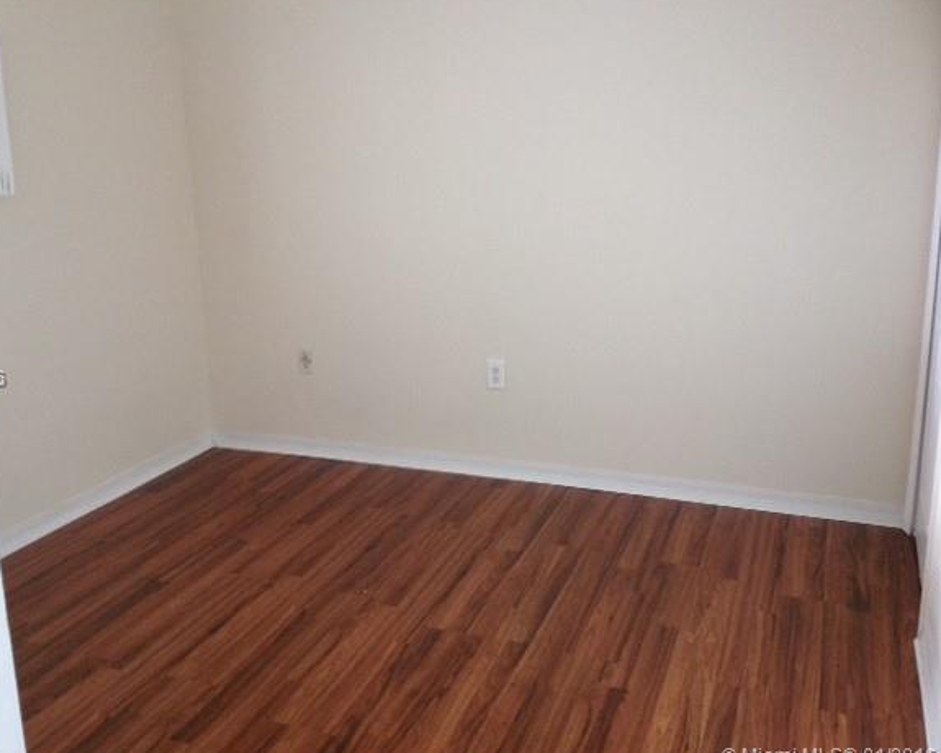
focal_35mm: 38
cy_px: 380
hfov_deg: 47.9
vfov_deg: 39.2
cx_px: 421
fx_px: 1058
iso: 160
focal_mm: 4.28
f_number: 2.4
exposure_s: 1/15
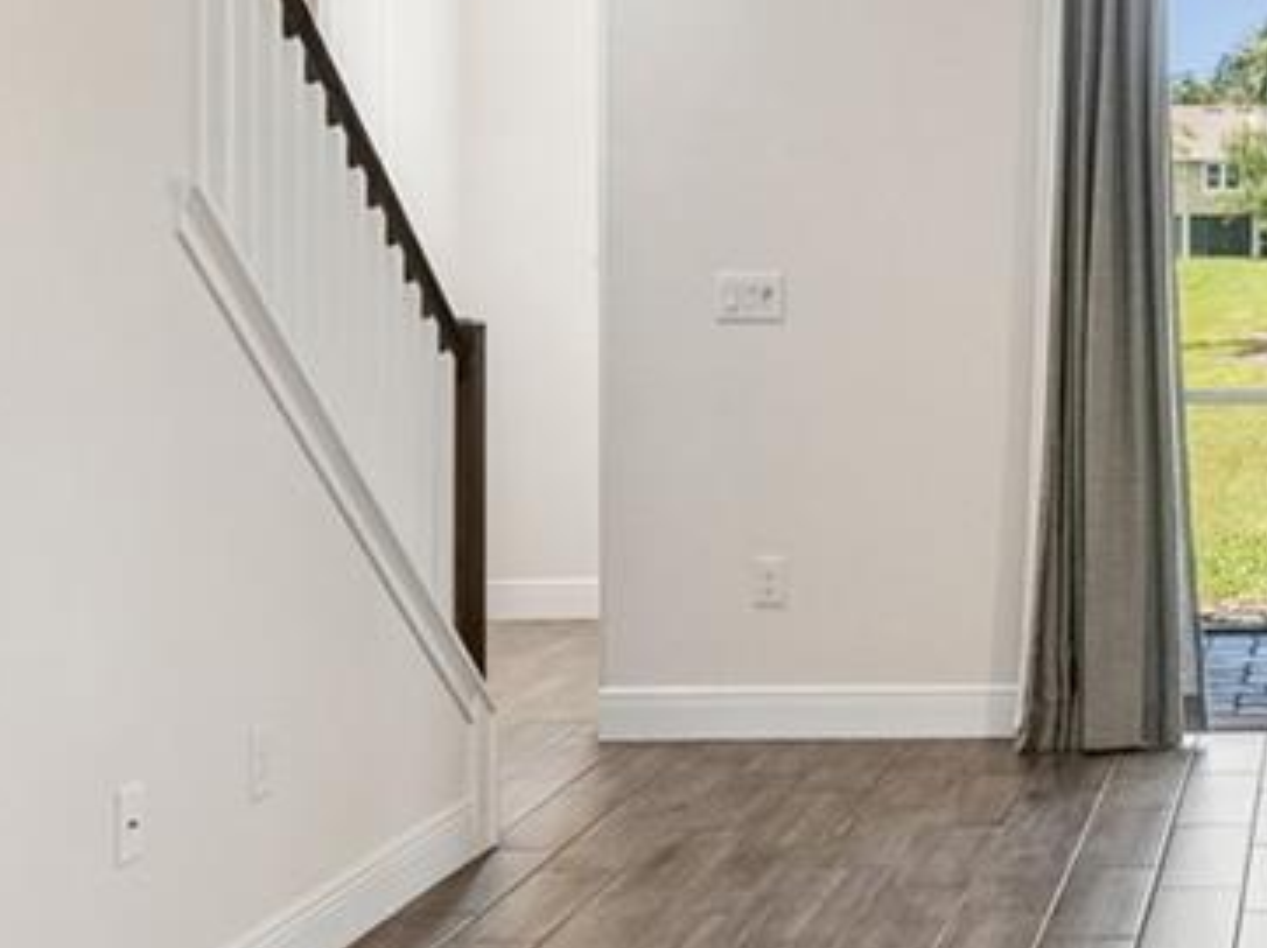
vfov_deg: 21.4
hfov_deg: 26.4
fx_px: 2487
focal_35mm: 68
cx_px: 1382
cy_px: 238
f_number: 7.1
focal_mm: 11
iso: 100
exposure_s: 1/4
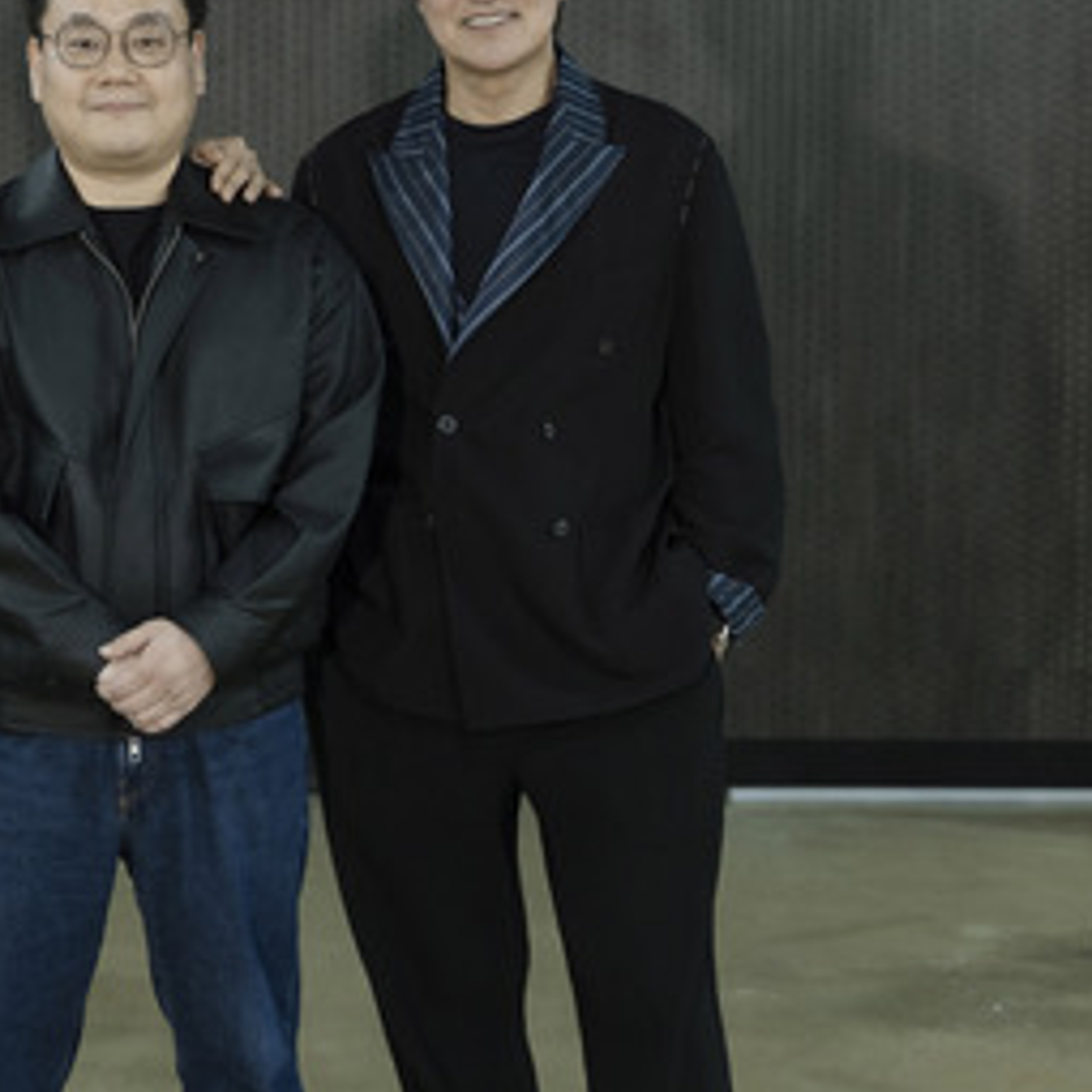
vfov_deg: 19.6
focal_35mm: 88
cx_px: 60
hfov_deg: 19.3
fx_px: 3141
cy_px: 280
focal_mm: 42
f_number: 2.8
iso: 800
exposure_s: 1/100
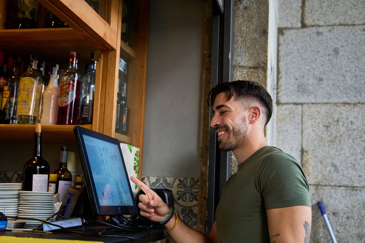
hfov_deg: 40.4
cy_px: 122
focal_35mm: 49
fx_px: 497
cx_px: 182
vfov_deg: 27.5
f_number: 2.8
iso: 2500
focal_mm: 49
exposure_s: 1/1250
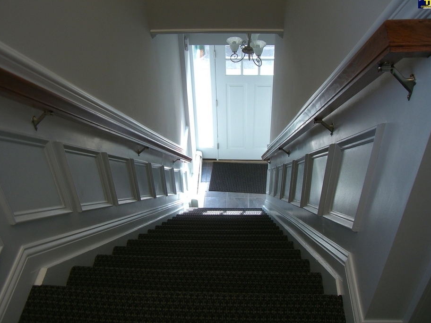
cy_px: 160
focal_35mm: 39
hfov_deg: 47.9
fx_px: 486
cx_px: 217
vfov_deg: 36.8
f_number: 2.7
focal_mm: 6.2
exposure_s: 1/80
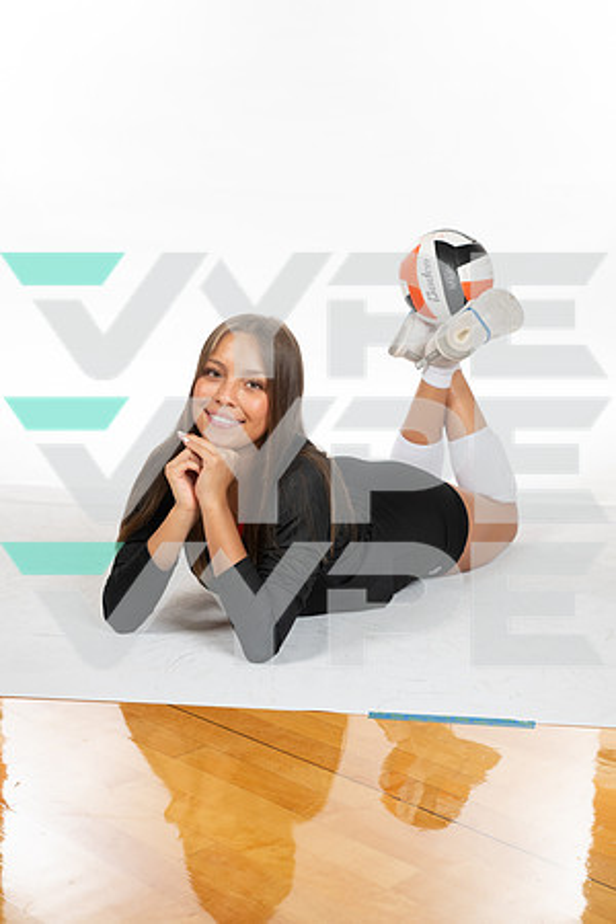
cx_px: 308
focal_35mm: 50
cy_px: 462
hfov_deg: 27.0
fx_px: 1283
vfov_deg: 39.6
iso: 800
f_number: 8
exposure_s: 1/320
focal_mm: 50
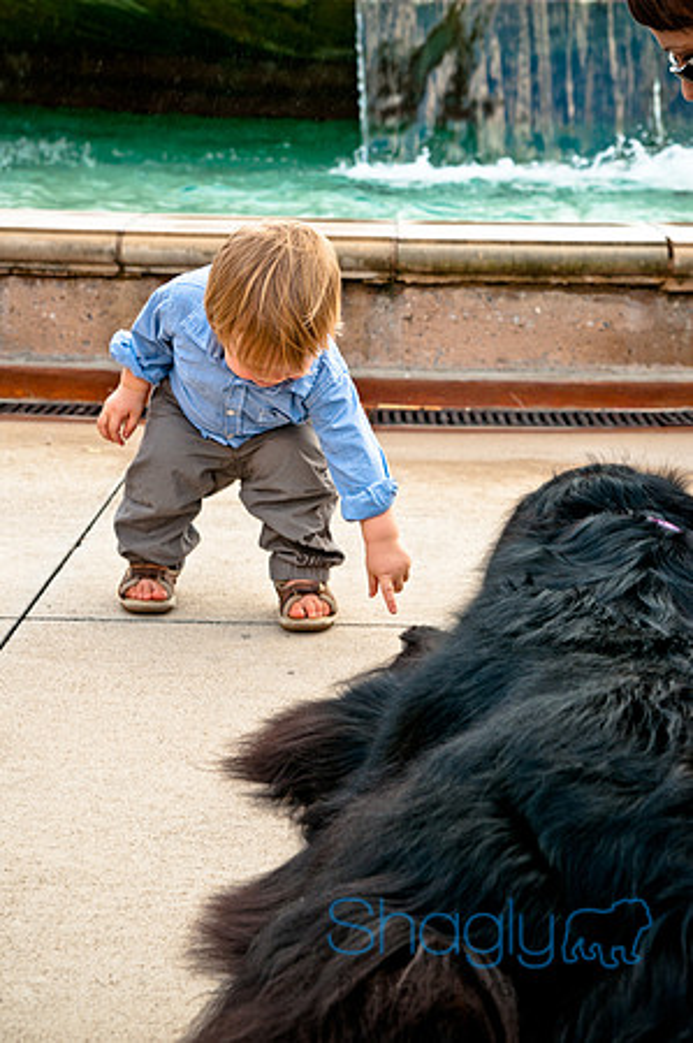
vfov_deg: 27.0
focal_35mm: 75
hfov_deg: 18.1
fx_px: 2170
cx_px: 346
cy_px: 522
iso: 200
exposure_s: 1/125
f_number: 5.6
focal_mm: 50
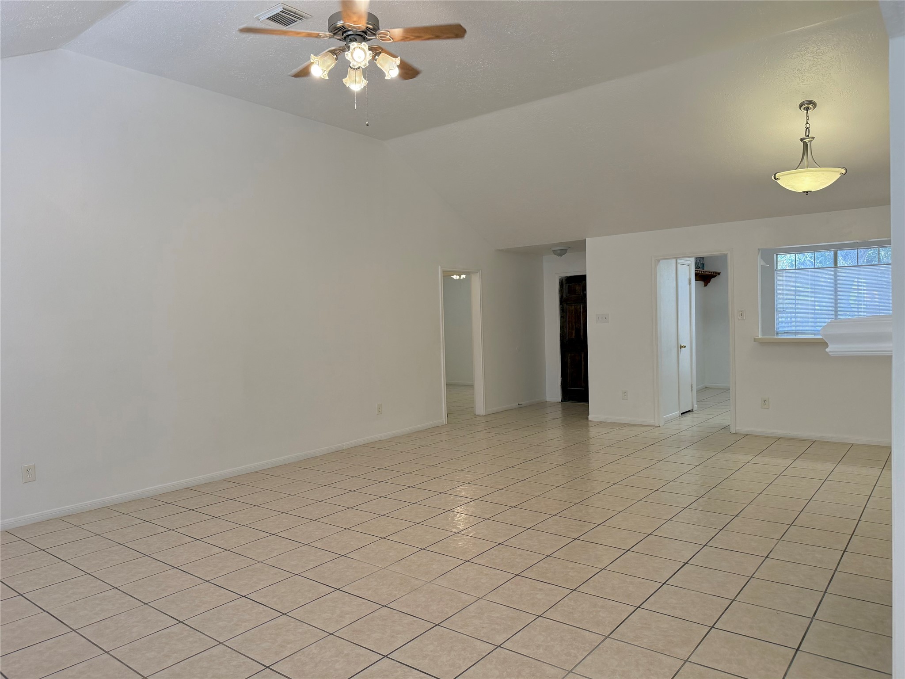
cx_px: 452
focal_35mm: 24
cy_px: 340
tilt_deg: -1.0
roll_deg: +1.4
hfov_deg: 71.6
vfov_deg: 56.8
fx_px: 627
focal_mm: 6.76
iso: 200
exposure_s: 1/201
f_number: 1.78
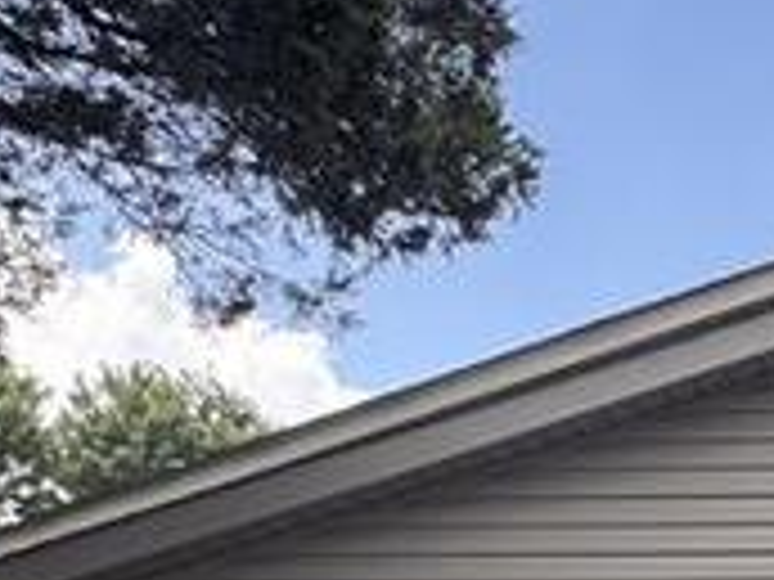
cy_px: 845
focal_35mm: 65
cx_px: 1017
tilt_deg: +3.6
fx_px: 1453
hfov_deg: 25.5
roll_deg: +0.6
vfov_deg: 19.9
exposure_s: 1/237
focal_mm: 2.22
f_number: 2.2
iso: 40
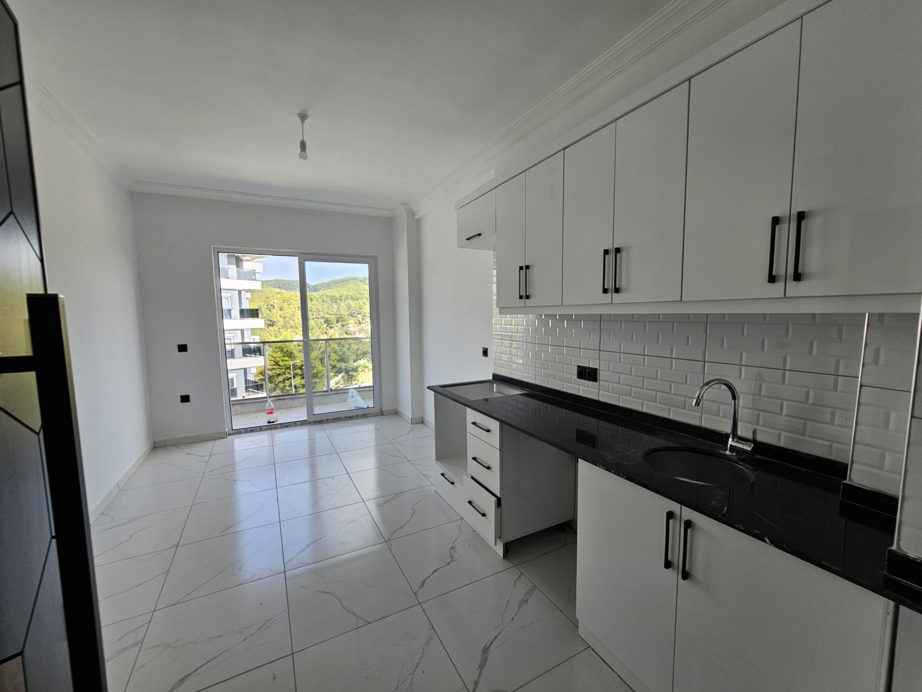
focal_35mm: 13
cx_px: 461
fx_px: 346
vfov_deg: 89.9
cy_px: 346
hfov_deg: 106.2
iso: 50
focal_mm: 2.2
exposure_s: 1/245
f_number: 2.2
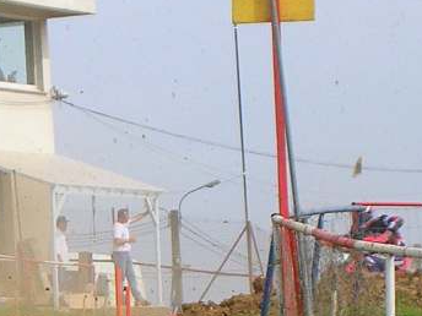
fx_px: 4169
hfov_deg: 5.8
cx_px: -113
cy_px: 418
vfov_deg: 4.3
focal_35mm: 342
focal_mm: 17.4
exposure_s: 1/672
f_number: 4.9
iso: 100
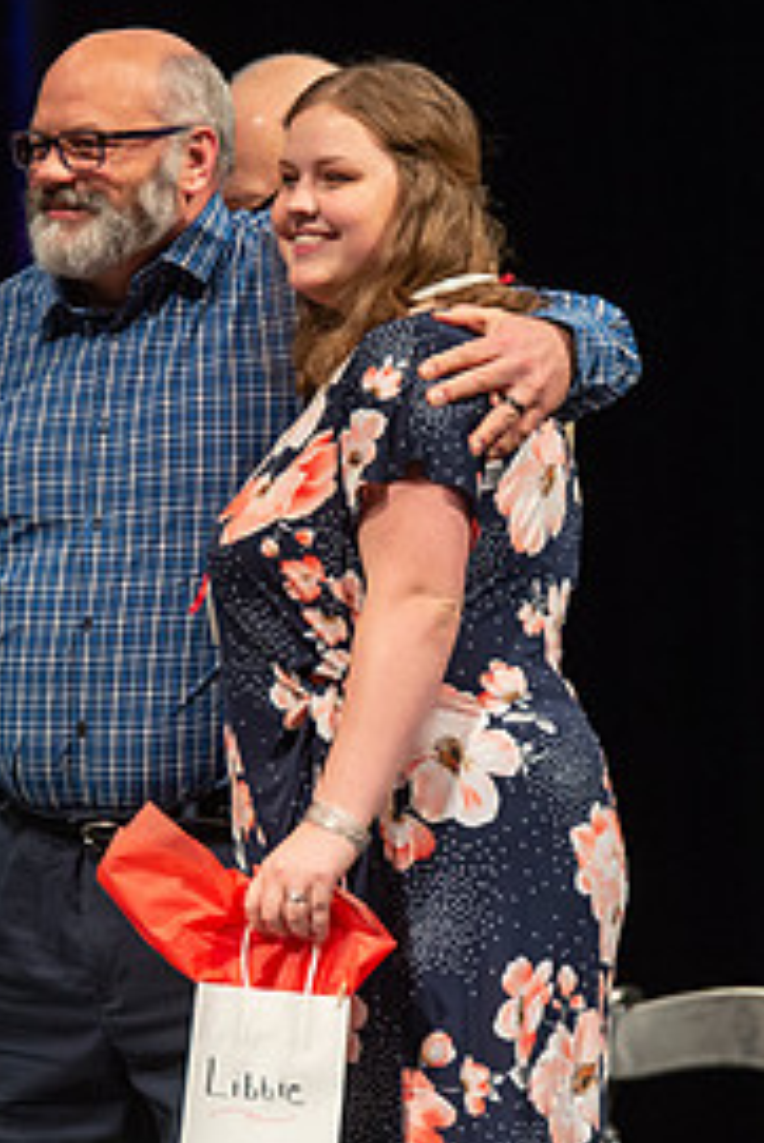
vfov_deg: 5.2
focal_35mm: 396
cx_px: 238
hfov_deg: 3.5
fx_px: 12589
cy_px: 622
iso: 1600
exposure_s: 1/100
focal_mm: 170
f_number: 4
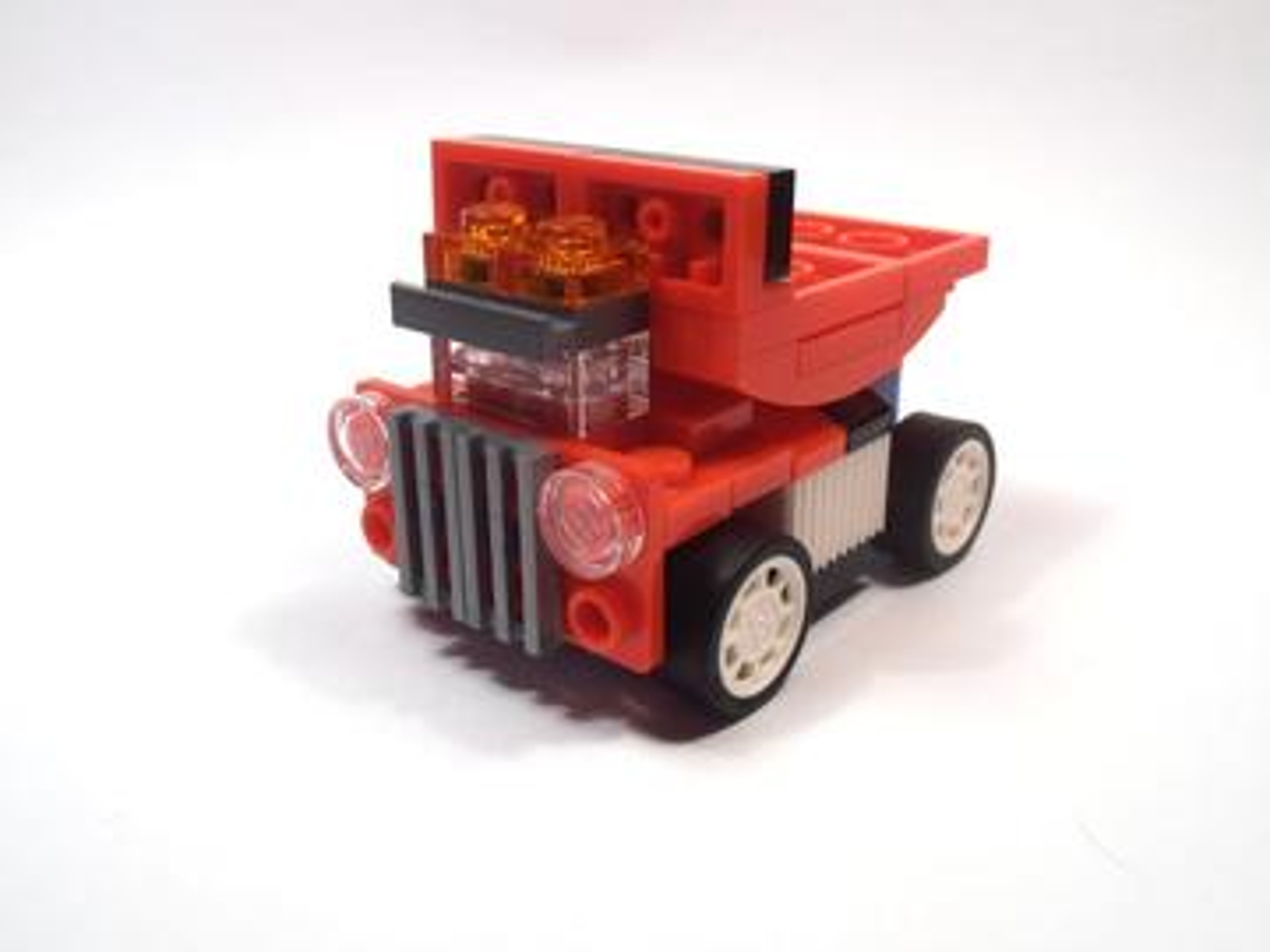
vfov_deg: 38.7
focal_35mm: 37
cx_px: 635
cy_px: 476
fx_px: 1357
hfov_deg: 50.1
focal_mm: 6.61
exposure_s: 1/60
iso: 80
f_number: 3.9
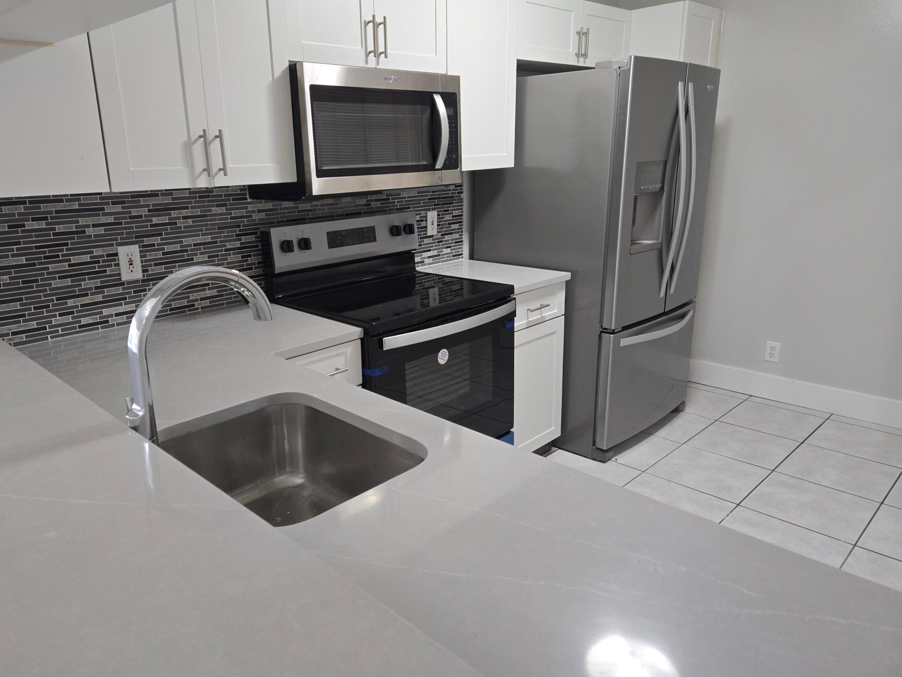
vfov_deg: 54.8
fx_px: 651
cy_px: 318
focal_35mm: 25
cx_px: 417
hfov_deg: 69.3
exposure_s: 1/120
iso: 400
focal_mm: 5.4
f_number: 1.8
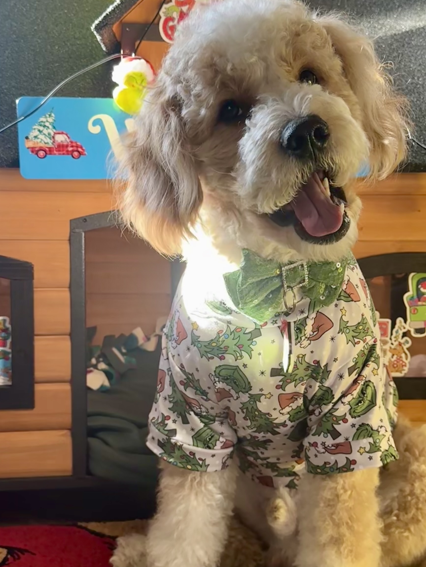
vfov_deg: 44.8
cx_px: 238
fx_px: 689
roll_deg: -2.0
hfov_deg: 34.3
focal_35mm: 42
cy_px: 291
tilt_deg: -4.3
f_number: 1.78
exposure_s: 1/121
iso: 160
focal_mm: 6.86
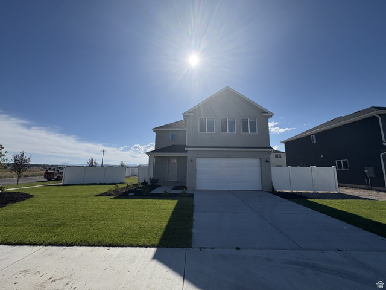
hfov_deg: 102.1
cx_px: 193
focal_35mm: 14
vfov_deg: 85.7
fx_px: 156
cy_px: 145
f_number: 2.2
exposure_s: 1/5263
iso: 50
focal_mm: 2.22
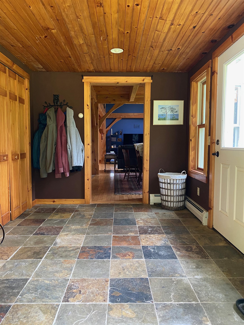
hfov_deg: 53.1
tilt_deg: -2.7
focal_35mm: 26
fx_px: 244
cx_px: 122
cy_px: 162
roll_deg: +0.6
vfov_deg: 67.3
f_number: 1.8
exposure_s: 1/60
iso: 250
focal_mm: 4.25
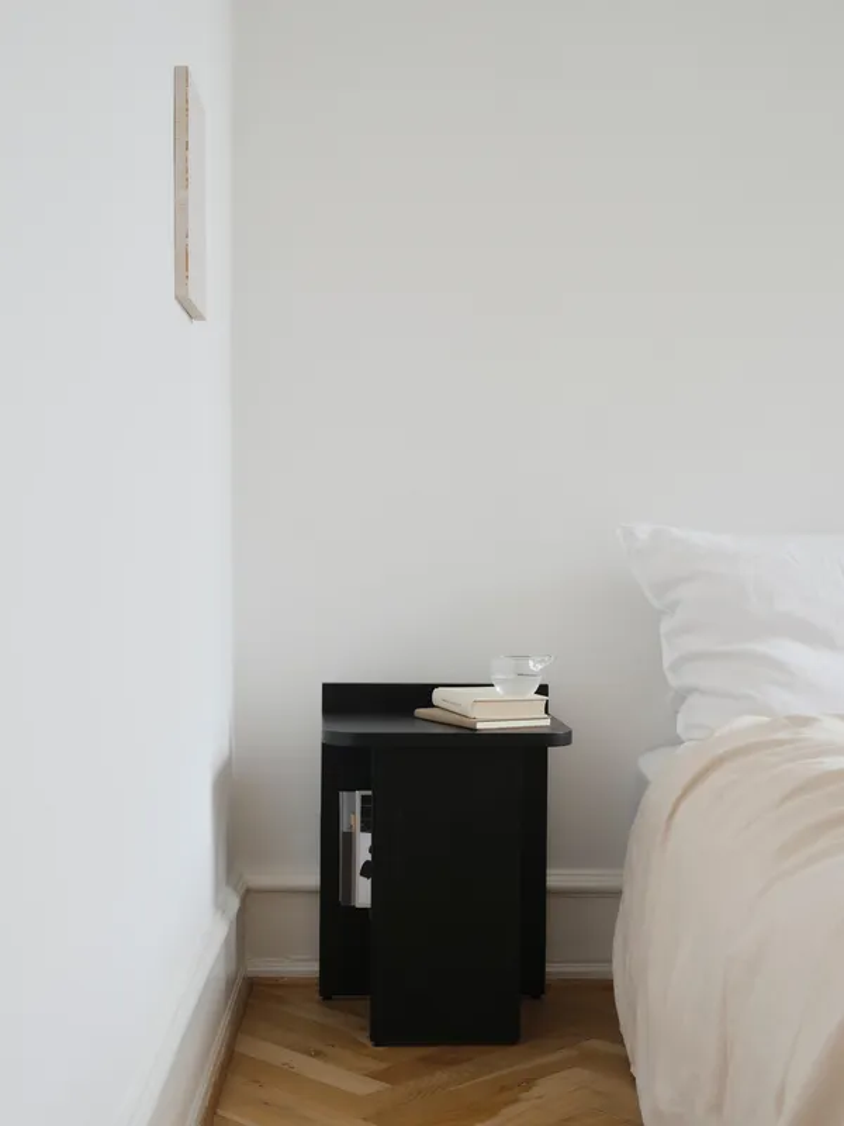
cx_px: 422
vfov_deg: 40.4
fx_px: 1528
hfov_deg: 30.9
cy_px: 563
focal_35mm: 47
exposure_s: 1/15
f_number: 8
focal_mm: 59.6
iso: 400
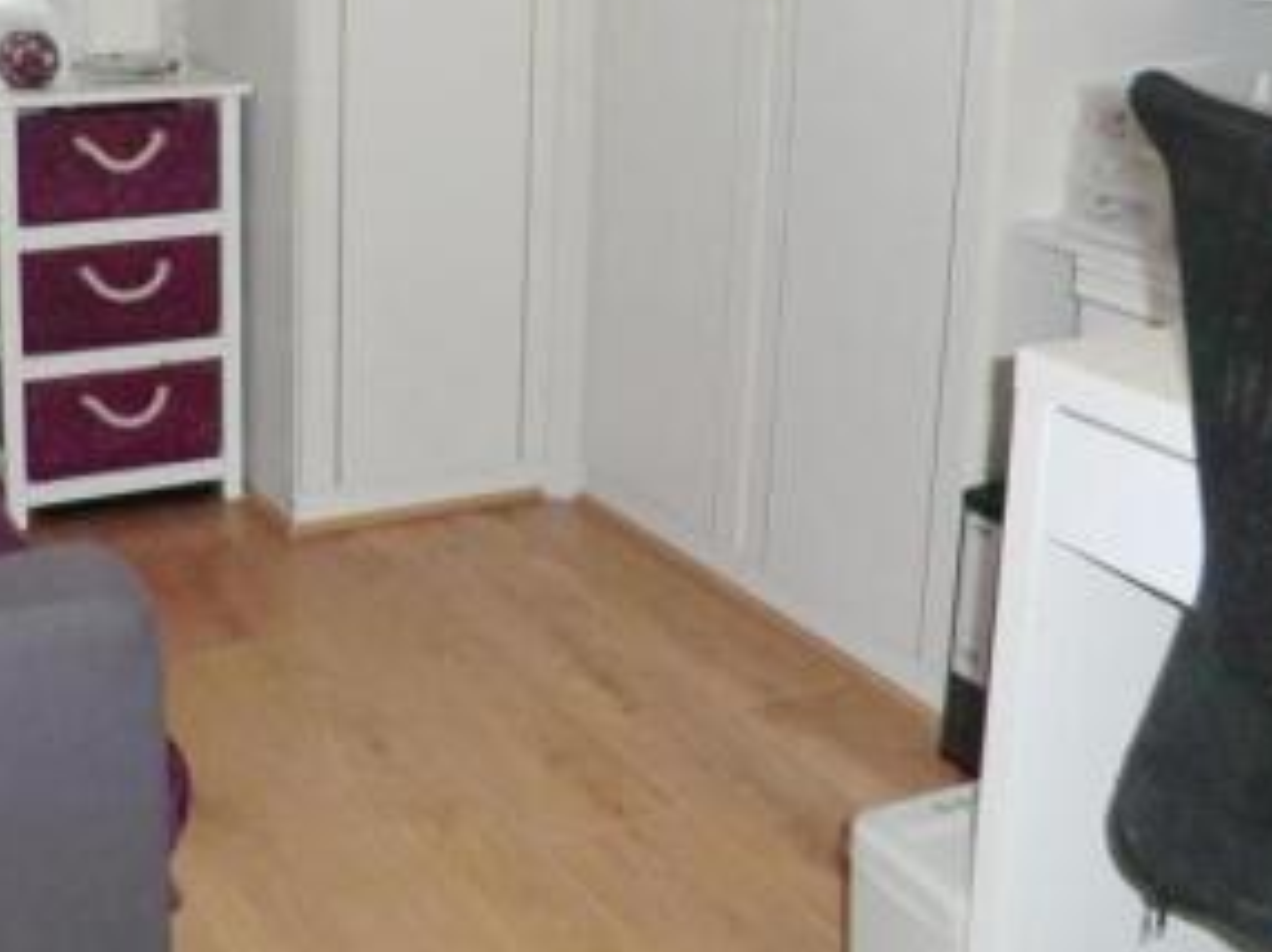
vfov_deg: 29.0
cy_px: 185
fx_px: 1799
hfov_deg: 38.5
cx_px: 425
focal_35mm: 49
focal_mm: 4.3
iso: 400
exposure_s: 1/50
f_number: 3.2
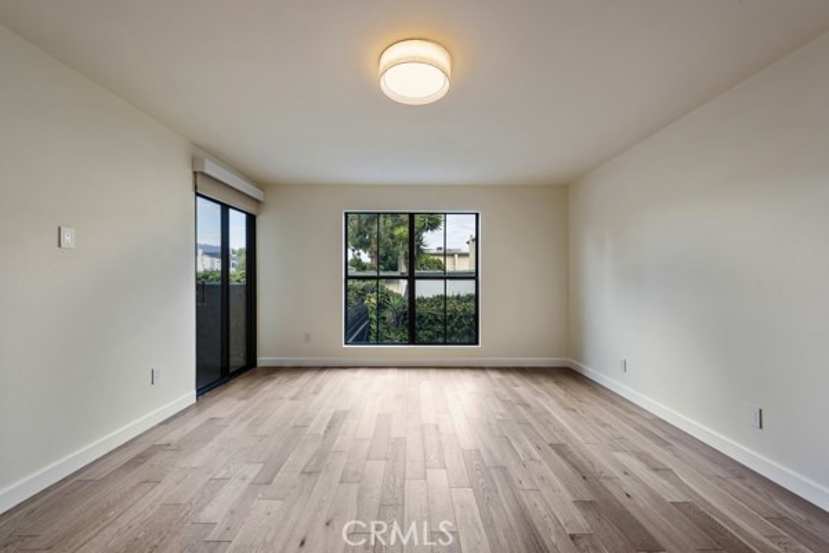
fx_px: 322
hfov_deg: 104.3
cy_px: 276
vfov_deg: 81.2
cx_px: 414
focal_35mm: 14
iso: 200
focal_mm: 14
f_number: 9.5
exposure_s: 1/8
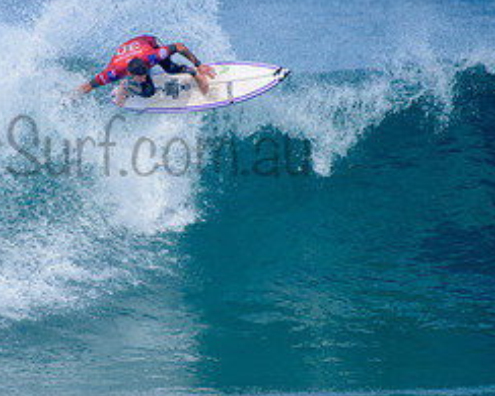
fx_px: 16328
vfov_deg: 1.4
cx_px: 95
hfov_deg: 1.7
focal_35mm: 1115
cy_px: 129
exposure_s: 1/2000
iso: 200
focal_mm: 500
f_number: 5.6
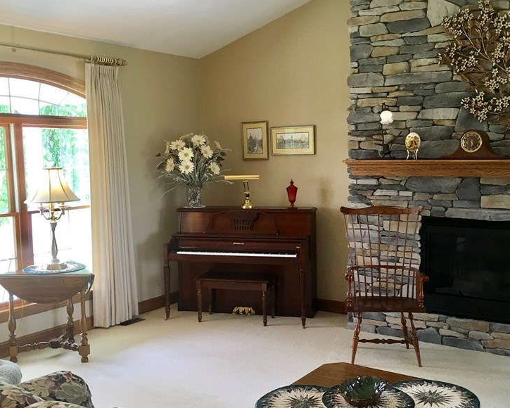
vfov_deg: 37.3
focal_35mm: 40
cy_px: 223
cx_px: 269
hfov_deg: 45.8
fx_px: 604
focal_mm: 4.15
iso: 25
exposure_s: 1/30
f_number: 2.2
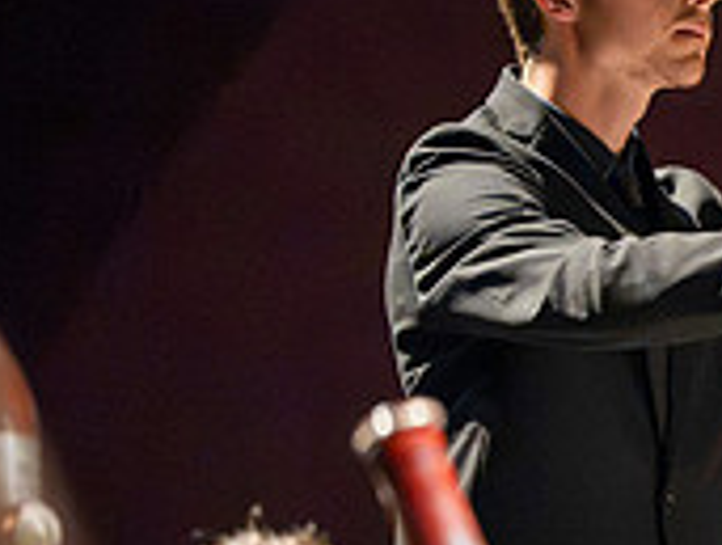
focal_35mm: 537
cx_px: 1199
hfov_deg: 3.7
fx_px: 11224
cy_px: 463
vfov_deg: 2.8
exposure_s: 1/640
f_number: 2.8
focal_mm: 165
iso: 16000
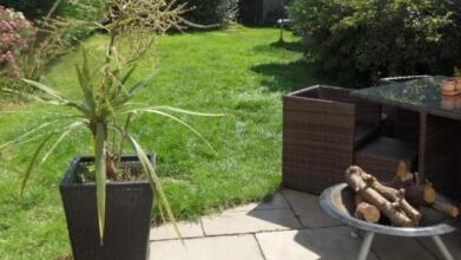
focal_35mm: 39
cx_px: 259
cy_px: 51
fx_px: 477
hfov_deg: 51.5
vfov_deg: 29.7
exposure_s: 1/750
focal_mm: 3.9
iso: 80
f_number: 3.2
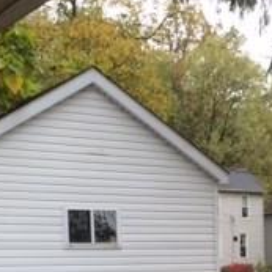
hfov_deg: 17.6
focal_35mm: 98
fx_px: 871
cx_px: 230
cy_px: 314
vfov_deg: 17.1
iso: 32
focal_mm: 4.12
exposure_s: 1/281
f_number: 2.2
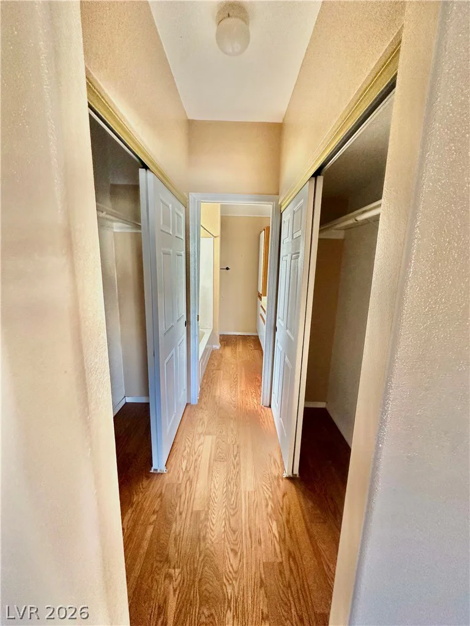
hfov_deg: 85.7
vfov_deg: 102.1
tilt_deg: -12.5
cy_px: 313
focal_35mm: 14
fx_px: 253
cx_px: 235
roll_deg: -2.9
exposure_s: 1/120
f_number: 2.2
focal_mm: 2.22
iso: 250
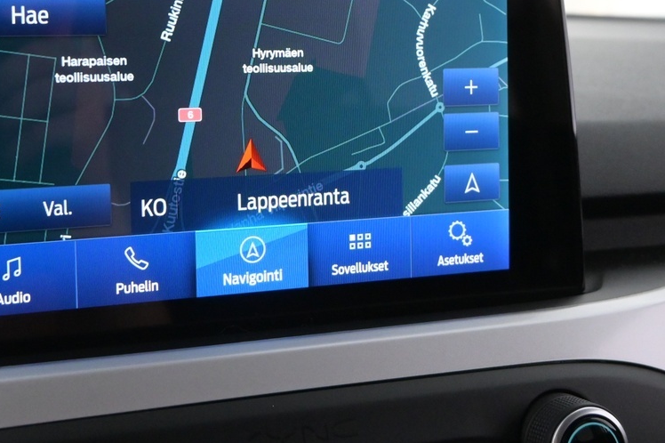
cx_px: 247
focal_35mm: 52
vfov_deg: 25.6
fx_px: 960
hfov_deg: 38.0
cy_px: 109
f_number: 4.5
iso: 2500
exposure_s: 1/80
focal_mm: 16
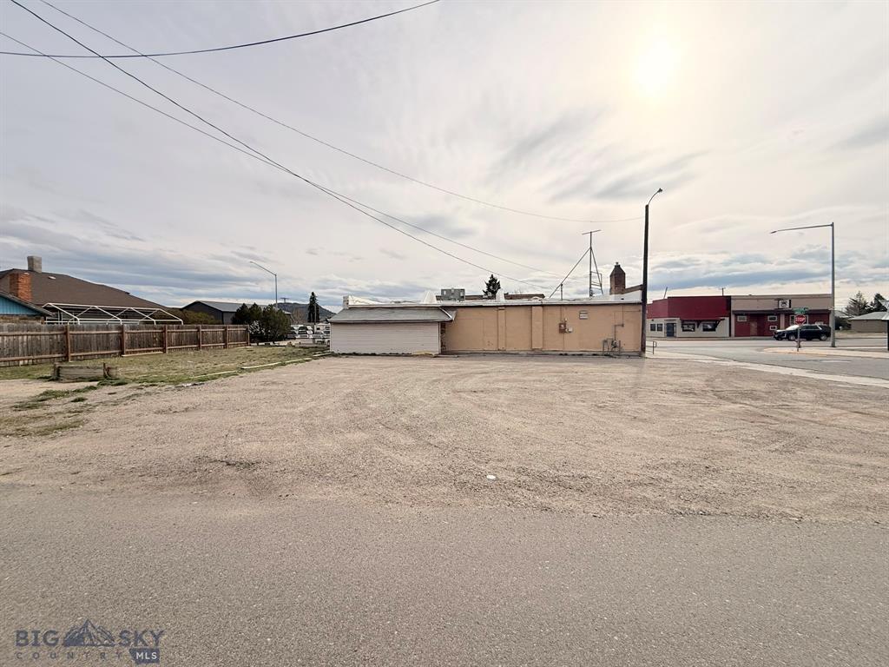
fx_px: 360
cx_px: 444
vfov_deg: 85.7
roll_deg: +0.2
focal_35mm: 14
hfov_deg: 102.1
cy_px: 334
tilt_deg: -1.3
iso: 64
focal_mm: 2.22
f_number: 2.2
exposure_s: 1/6173
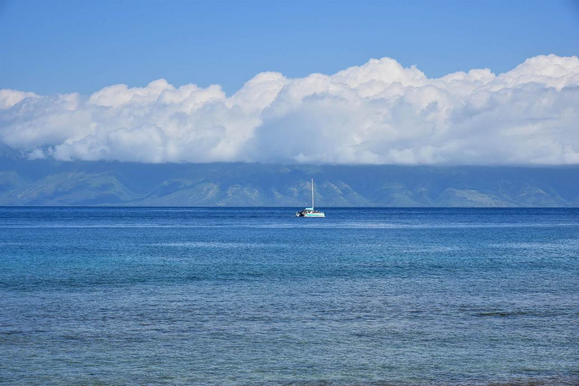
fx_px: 1383
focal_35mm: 86
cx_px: 290
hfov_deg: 23.6
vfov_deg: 15.9
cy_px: 193
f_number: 13
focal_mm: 86
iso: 100
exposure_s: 1/200
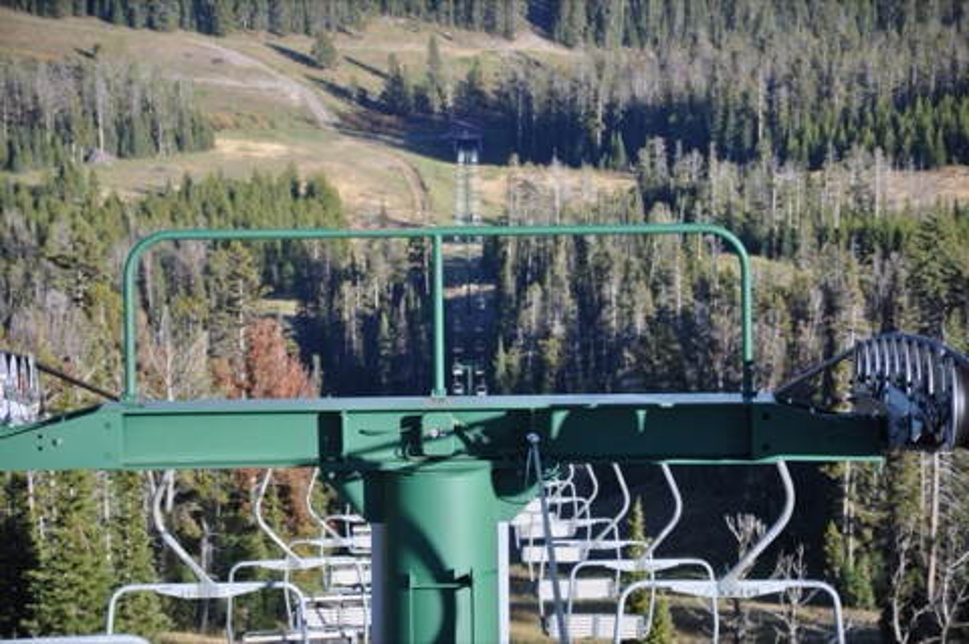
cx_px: 484
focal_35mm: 158
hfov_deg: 13.1
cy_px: 322
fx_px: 4235
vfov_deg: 8.7
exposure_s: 1/500
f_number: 5.6
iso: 280
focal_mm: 105
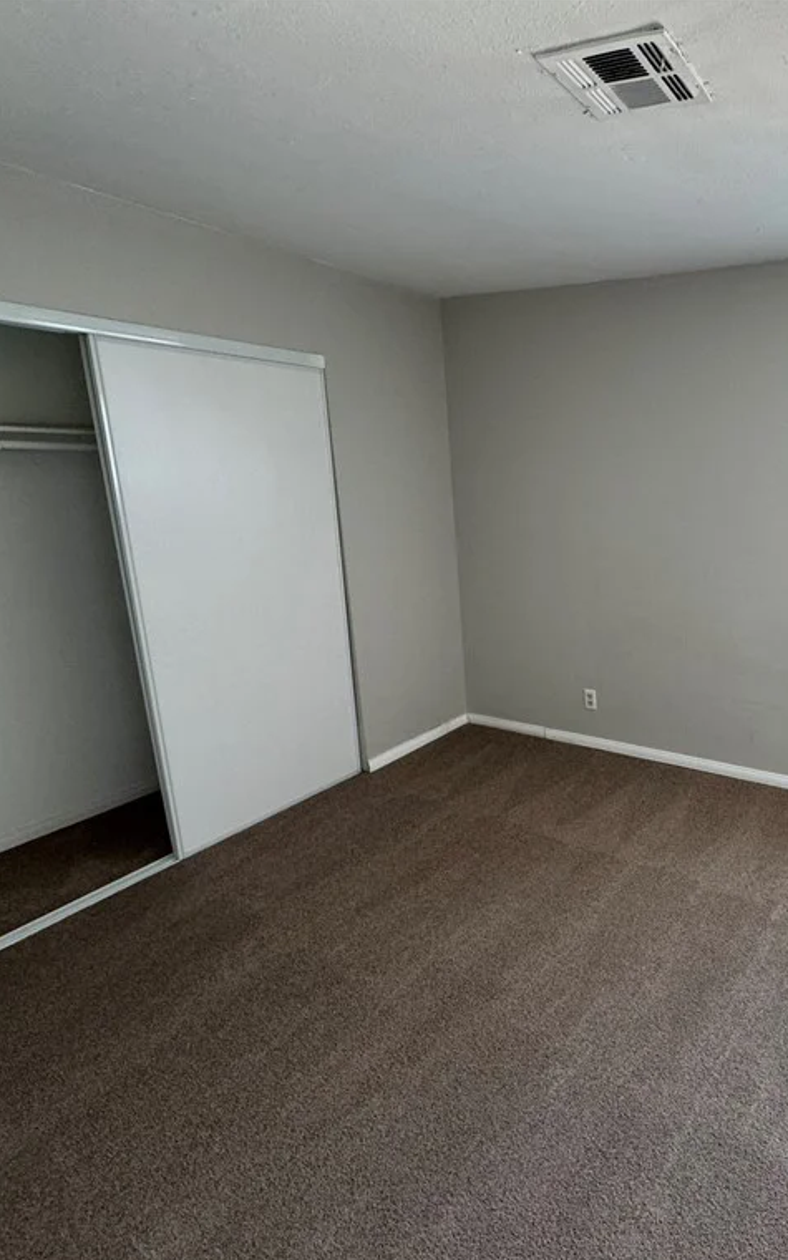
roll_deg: -0.7
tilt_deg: -15.2
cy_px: 633
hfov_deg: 54.3
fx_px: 687
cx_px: 662
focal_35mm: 20
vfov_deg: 85.1
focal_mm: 2.22
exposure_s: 1/99
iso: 160
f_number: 2.2
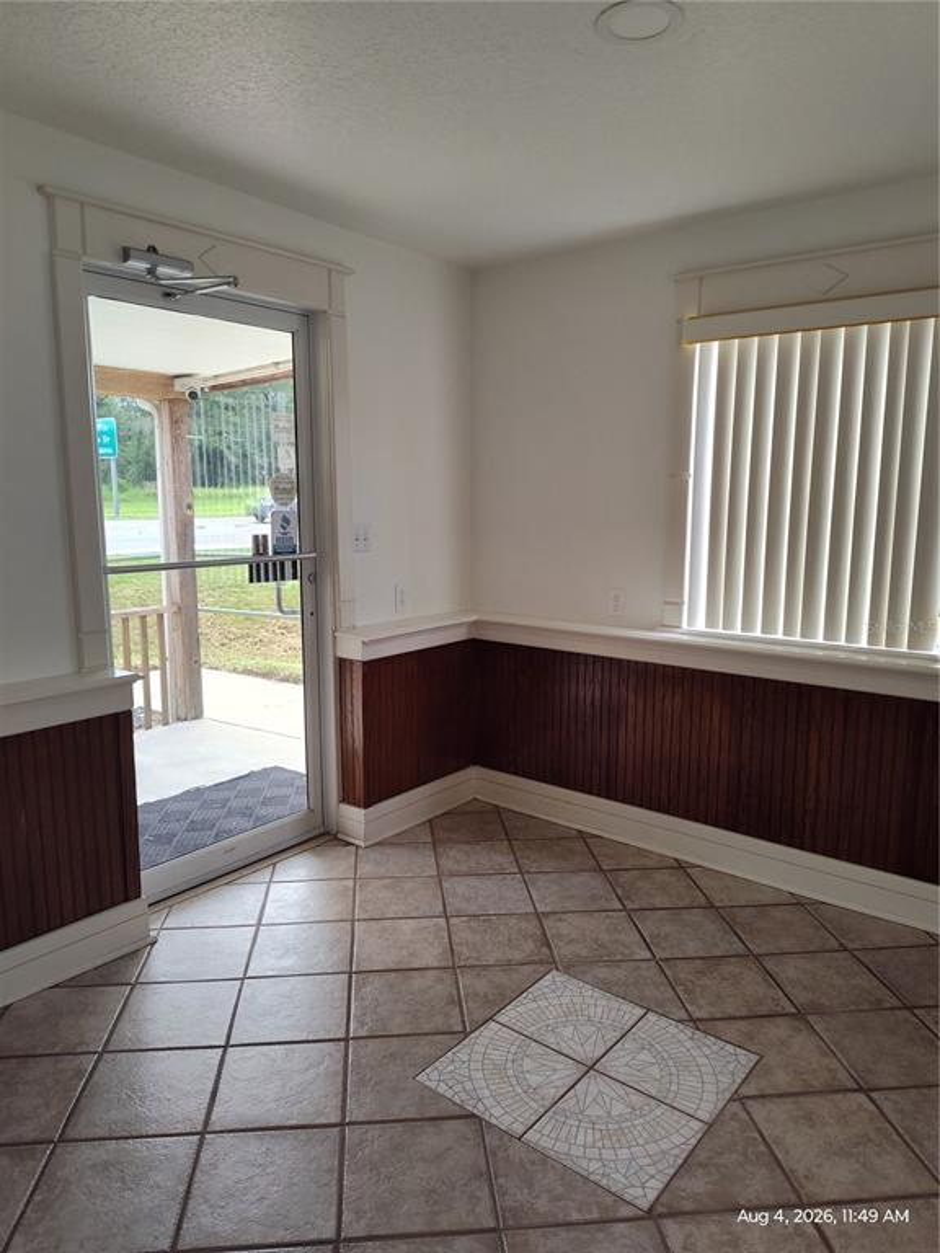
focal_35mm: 23
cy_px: 626
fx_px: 833
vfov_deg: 73.9
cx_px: 470
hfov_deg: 58.9
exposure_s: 1/120
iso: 135
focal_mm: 5.56
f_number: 1.8
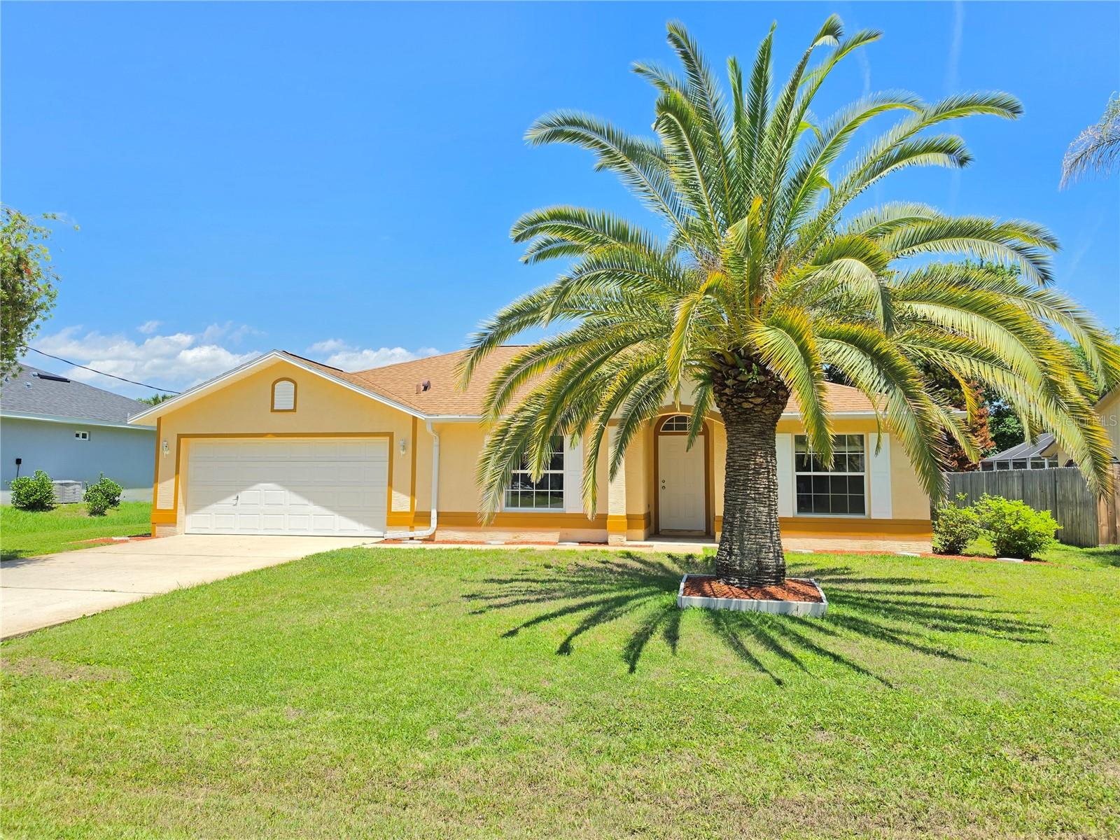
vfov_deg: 58.9
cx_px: 560
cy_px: 420
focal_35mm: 23
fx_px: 744
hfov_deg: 73.9
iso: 64
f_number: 1.4
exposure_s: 1/6147
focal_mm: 6.5
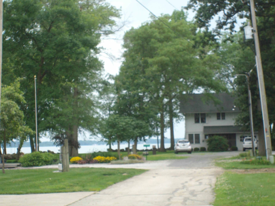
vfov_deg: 14.1
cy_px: 103
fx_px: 834
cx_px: 138
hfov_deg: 18.7
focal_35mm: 105
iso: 104
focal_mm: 17.4
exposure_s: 1/125
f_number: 4.9
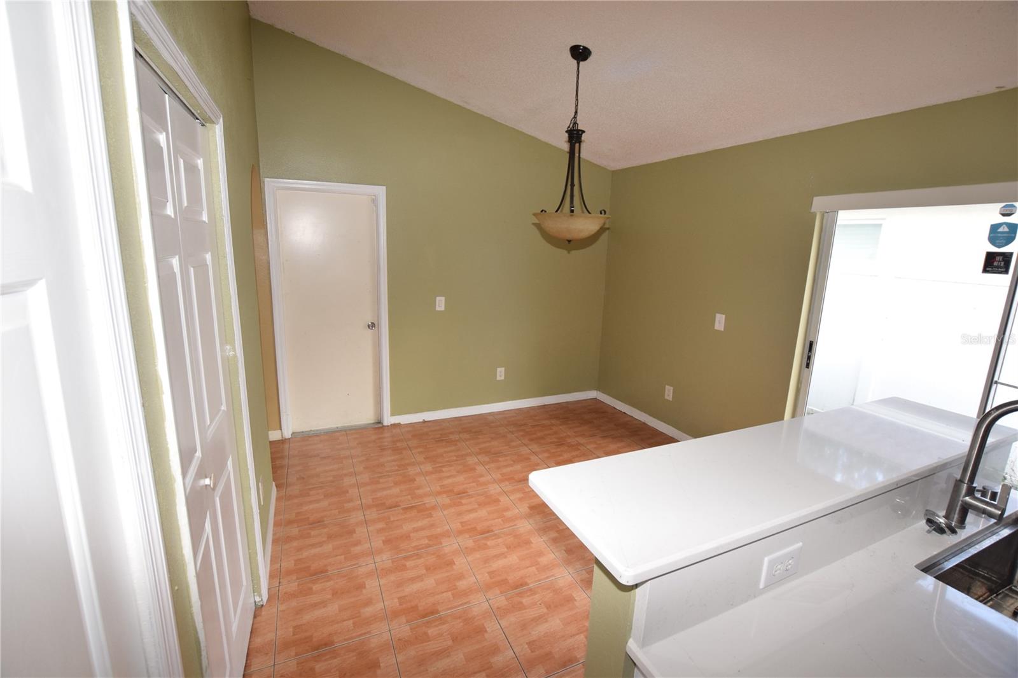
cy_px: 339
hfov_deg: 100.4
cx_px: 509
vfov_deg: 77.3
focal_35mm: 15
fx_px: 424
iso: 720
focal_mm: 10
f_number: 5.6
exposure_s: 1/125
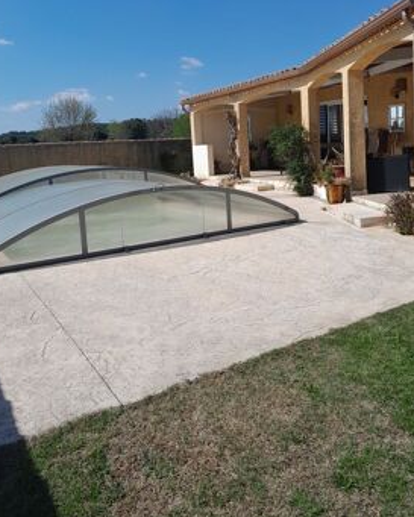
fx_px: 505
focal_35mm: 33
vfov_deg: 53.7
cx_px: 223
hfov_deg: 44.5
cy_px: 199
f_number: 1.8
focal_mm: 4
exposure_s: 1/736
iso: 40
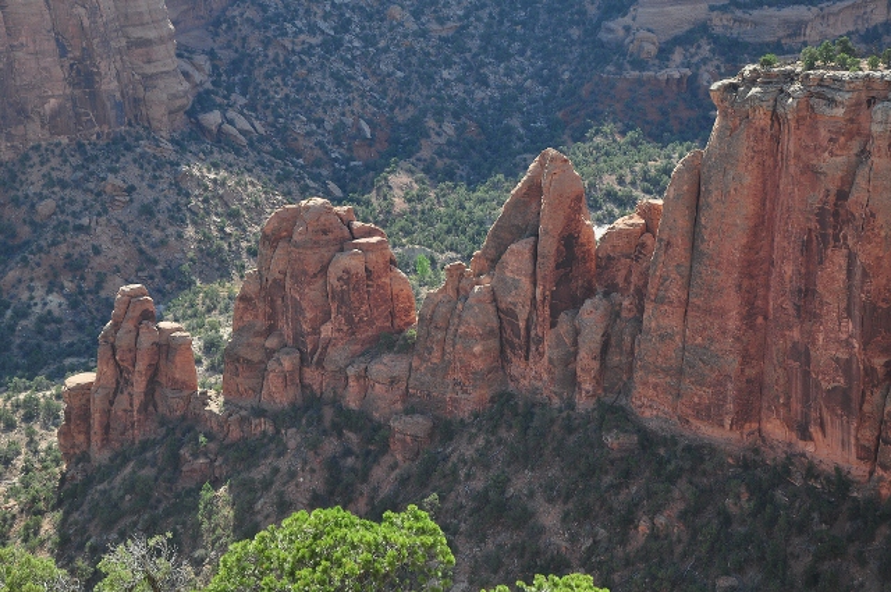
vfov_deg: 18.9
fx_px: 1780
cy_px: 296
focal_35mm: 72
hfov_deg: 28.1
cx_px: 446
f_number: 9.5
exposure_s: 1/90
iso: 200
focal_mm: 48
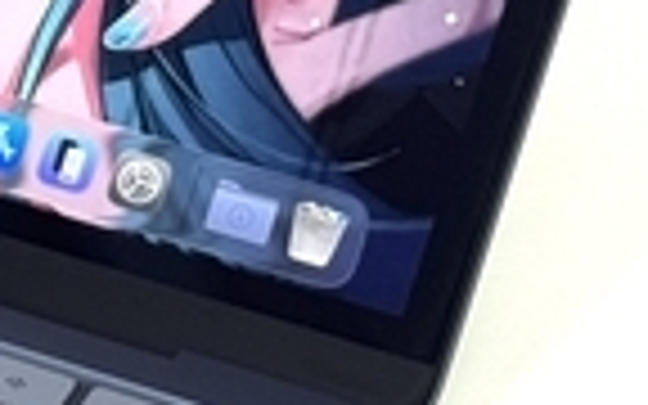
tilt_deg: -34.5
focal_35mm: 282
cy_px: 58
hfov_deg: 7.2
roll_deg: +1.1
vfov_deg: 4.7
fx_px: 4980
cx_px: -662
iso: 50
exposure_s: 1/121
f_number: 1.78
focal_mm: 6.76
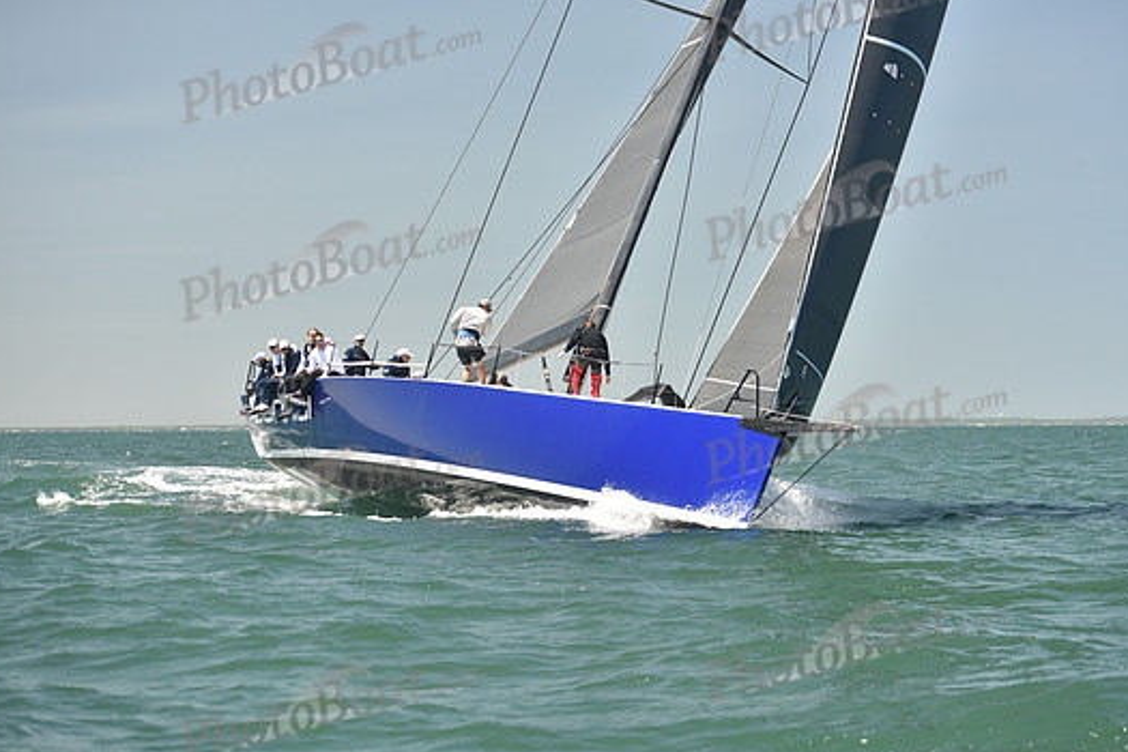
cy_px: 347
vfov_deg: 14.4
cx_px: 595
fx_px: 2976
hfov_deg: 21.5
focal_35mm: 95
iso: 250
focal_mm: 86
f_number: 4
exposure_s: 1/800
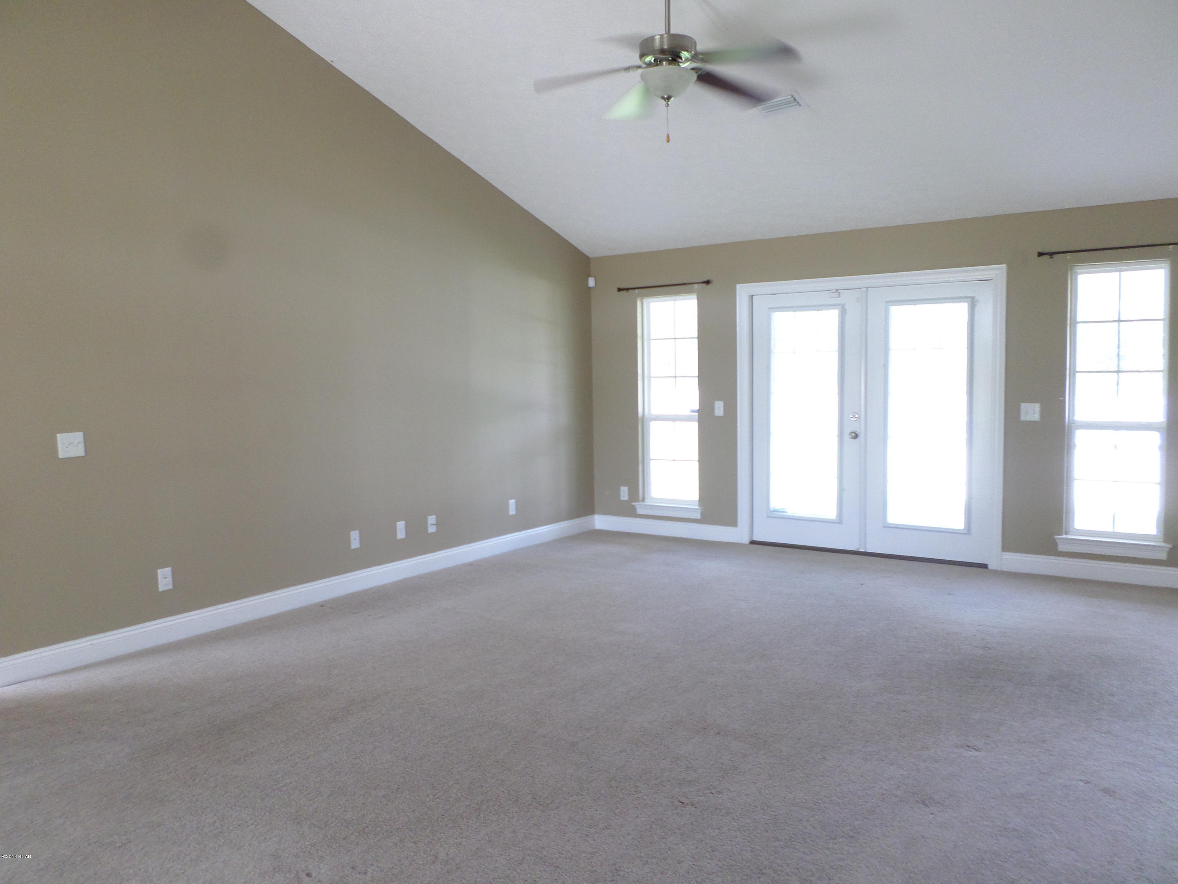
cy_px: 442
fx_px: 851
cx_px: 589
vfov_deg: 54.9
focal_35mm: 25
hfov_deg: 69.4
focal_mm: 4.5
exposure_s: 1/30
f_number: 2.5
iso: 120
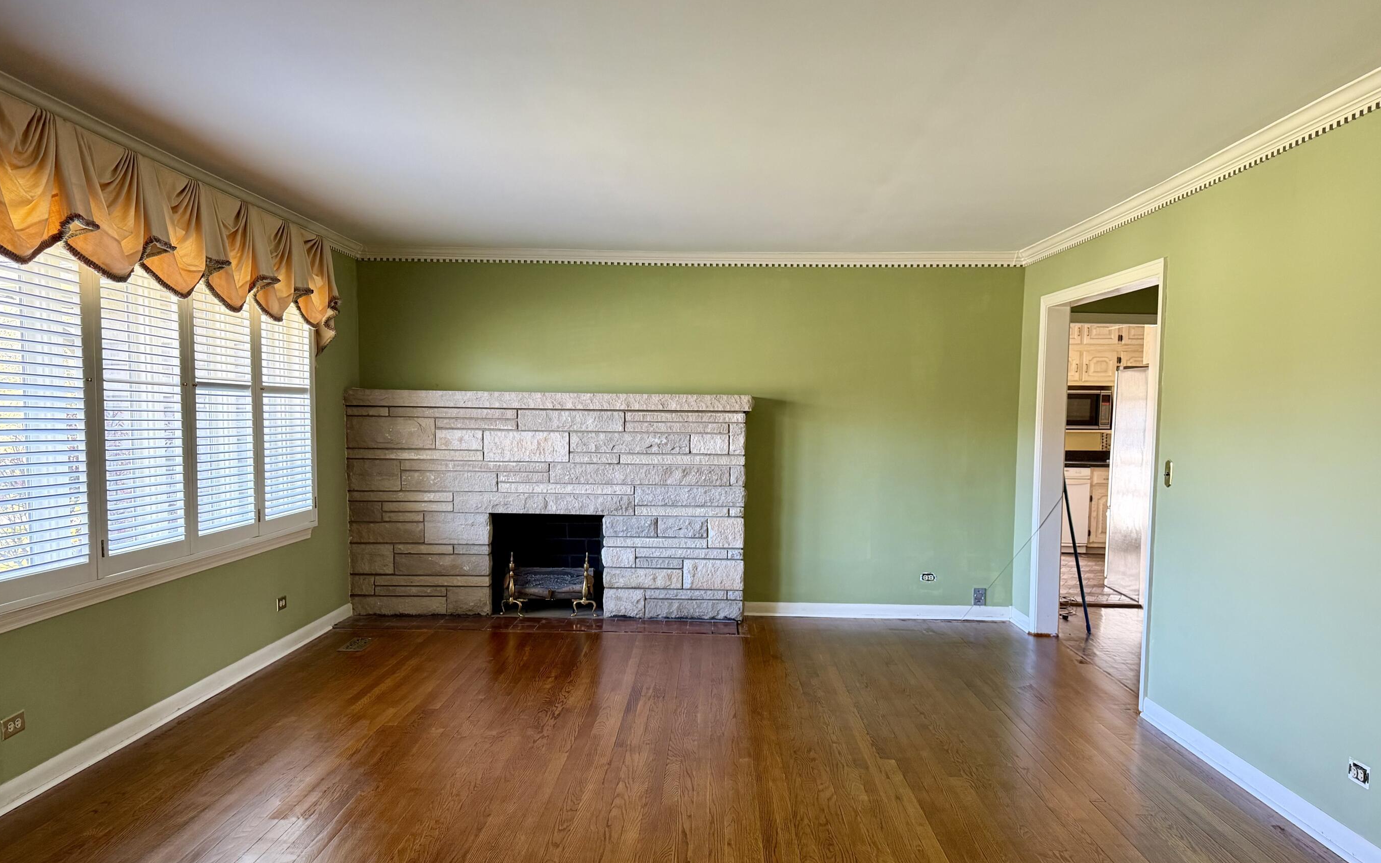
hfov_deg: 66.5
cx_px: 681
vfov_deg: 44.4
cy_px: 505
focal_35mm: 28
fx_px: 1054
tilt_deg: -4.5
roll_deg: -0.6
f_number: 1.78
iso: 250
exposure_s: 1/60
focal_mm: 6.76
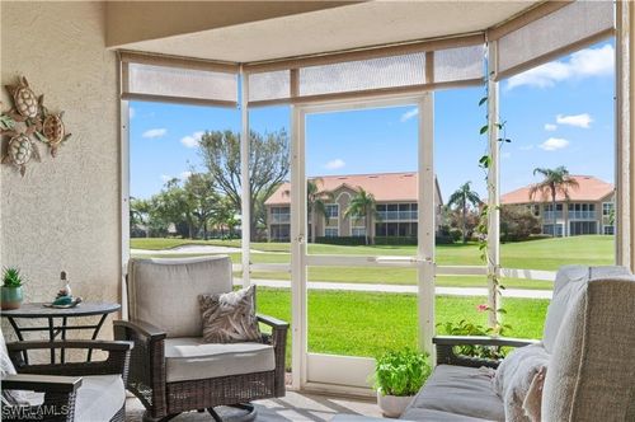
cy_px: 211
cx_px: 318
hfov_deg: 62.0
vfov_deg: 43.5
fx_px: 528
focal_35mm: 30
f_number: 9
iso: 200
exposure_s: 1/80
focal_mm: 20
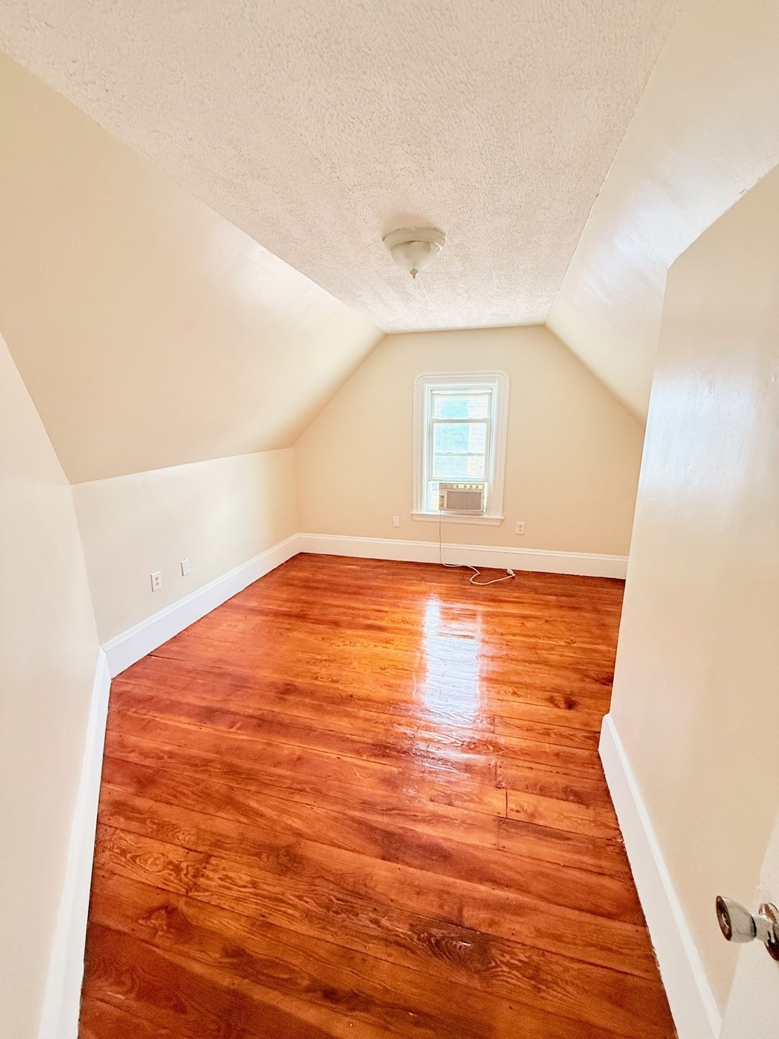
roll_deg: +1.8
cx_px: 390
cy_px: 520
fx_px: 420
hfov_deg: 85.7
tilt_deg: -10.8
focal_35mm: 14
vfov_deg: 102.1
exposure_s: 1/99
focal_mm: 2.22
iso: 250
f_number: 2.2
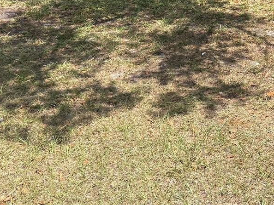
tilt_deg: -6.0
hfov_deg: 26.6
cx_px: 260
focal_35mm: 70
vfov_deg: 19.5
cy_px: -56
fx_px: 554
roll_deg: +1.2
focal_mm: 5.96
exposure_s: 1/1484
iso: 50
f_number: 1.6
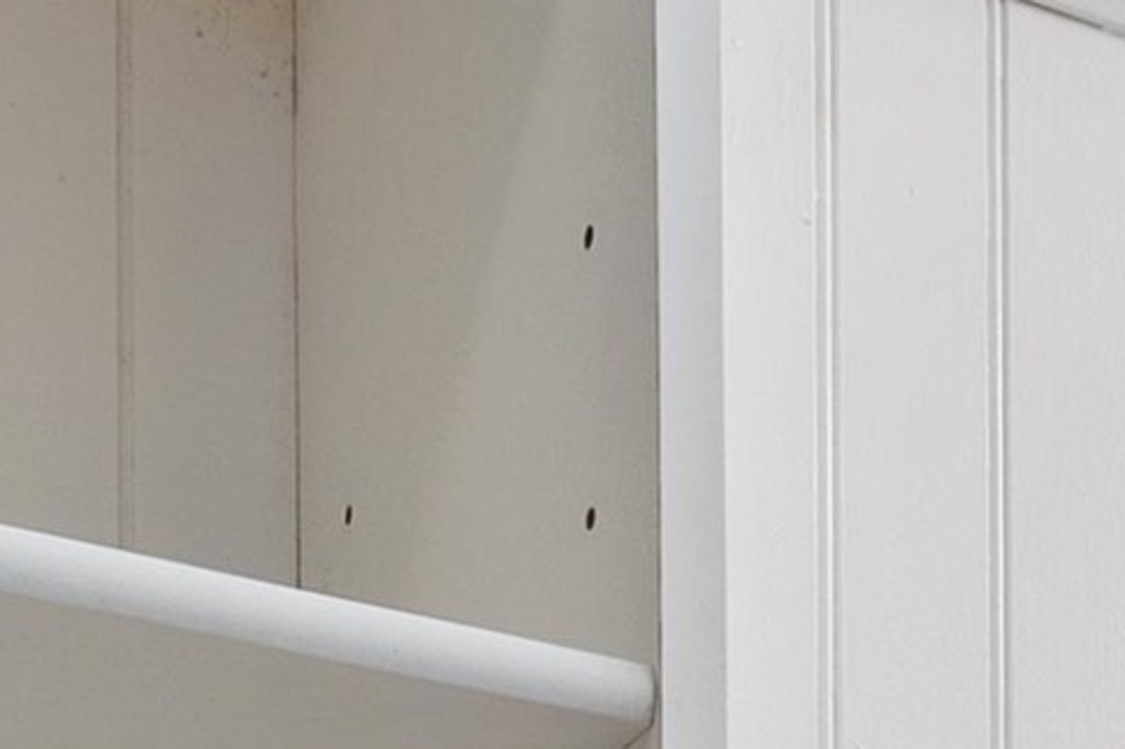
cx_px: 1030
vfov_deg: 11.8
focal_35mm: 95
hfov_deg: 21.0
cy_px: 1781
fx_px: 2968
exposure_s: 1/2.5
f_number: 8
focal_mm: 10
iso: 320
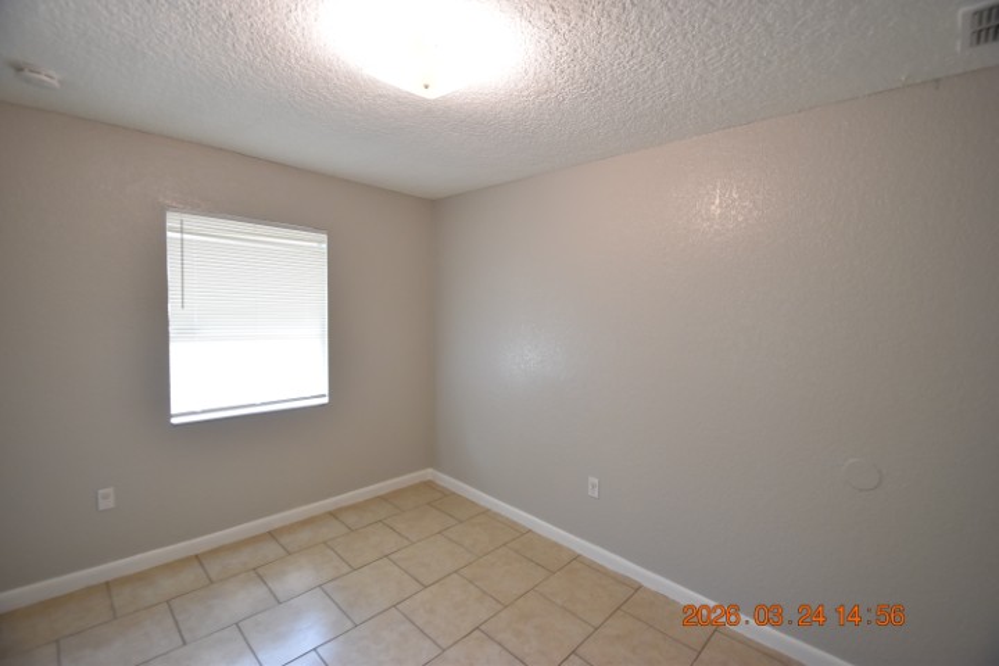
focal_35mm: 15
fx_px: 416
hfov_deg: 100.4
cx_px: 500
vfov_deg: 77.3
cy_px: 333
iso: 800
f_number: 3.5
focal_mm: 10
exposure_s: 1/60
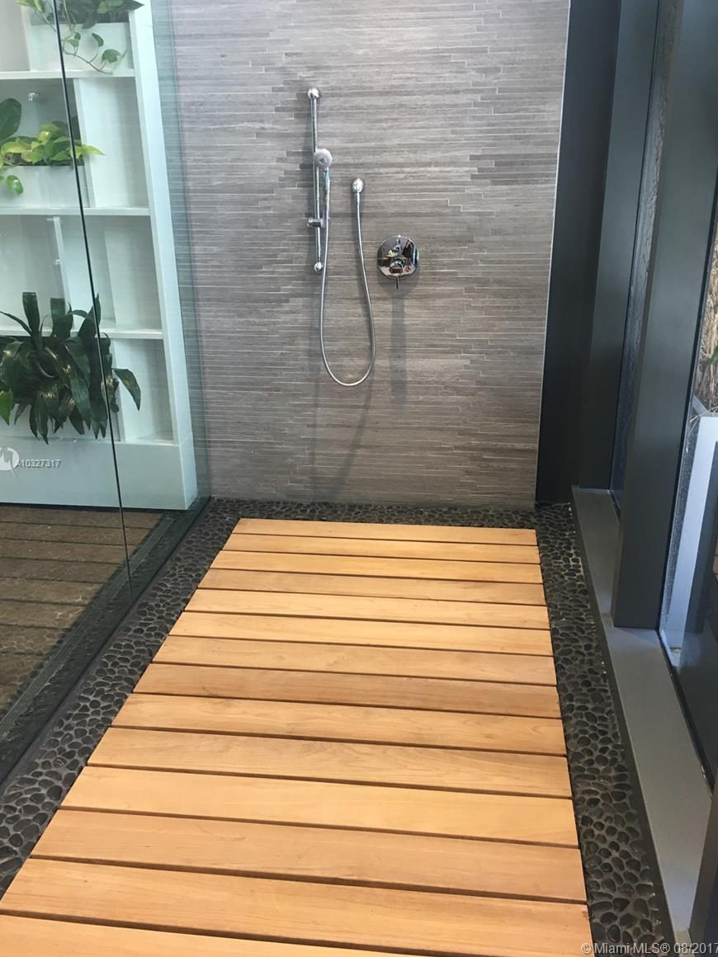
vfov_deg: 60.0
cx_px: 358
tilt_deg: -20.6
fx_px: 830
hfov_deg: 46.8
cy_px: 464
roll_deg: -0.3
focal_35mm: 30
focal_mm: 4.15
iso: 80
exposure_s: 1/30
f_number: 2.2
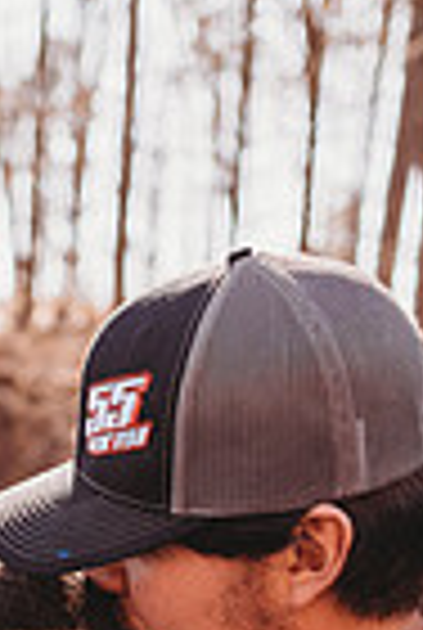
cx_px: 58
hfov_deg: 17.6
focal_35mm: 77
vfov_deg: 23.0
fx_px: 1350
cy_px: 842
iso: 100
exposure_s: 1/500
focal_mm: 24
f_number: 2.2
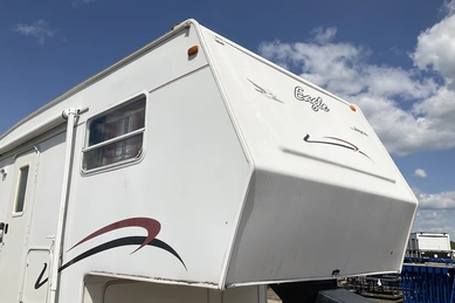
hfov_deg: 60.3
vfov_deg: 42.3
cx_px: 223
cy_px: 147
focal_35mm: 31
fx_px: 392
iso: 25
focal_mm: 3
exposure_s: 1/5814
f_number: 1.8
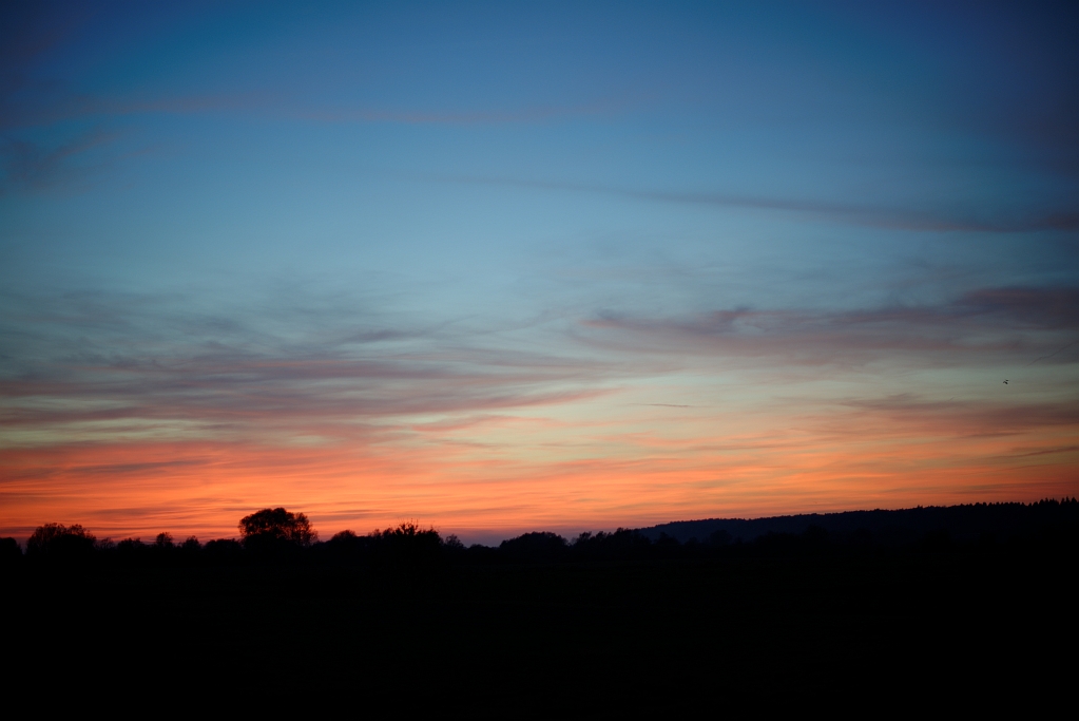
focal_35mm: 50
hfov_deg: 39.6
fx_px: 1499
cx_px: 540
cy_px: 360
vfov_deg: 27.0
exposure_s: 1/80
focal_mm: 50
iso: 100
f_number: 1.4
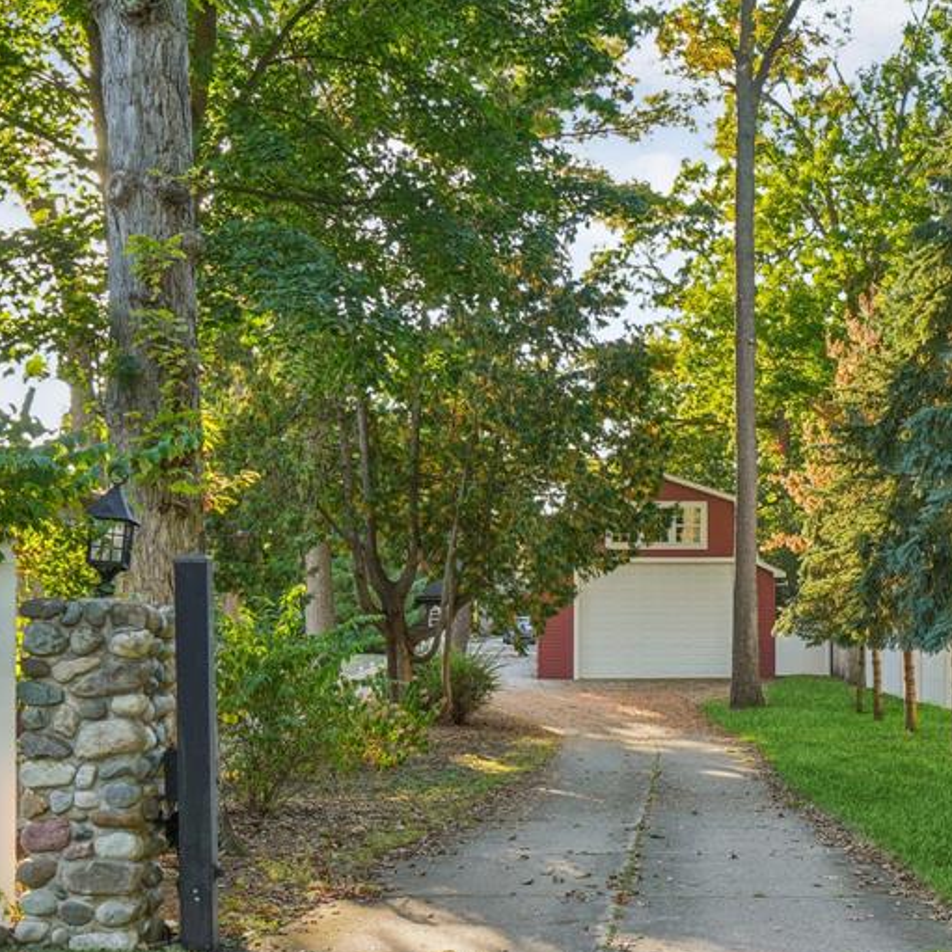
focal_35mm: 46
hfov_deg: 36.4
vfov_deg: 36.6
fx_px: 1431
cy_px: 602
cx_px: 635
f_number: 8
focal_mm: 18
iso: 200
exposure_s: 1/30
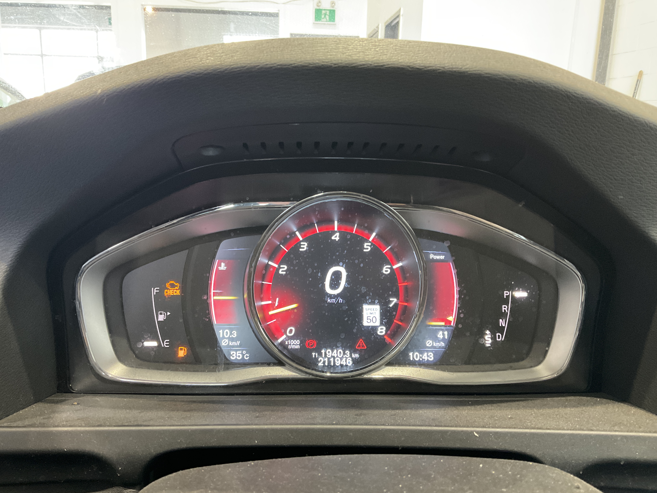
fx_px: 550
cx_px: 328
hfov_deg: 61.7
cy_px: 246
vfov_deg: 48.2
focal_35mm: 29
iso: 250
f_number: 1.8
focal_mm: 3
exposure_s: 1/40
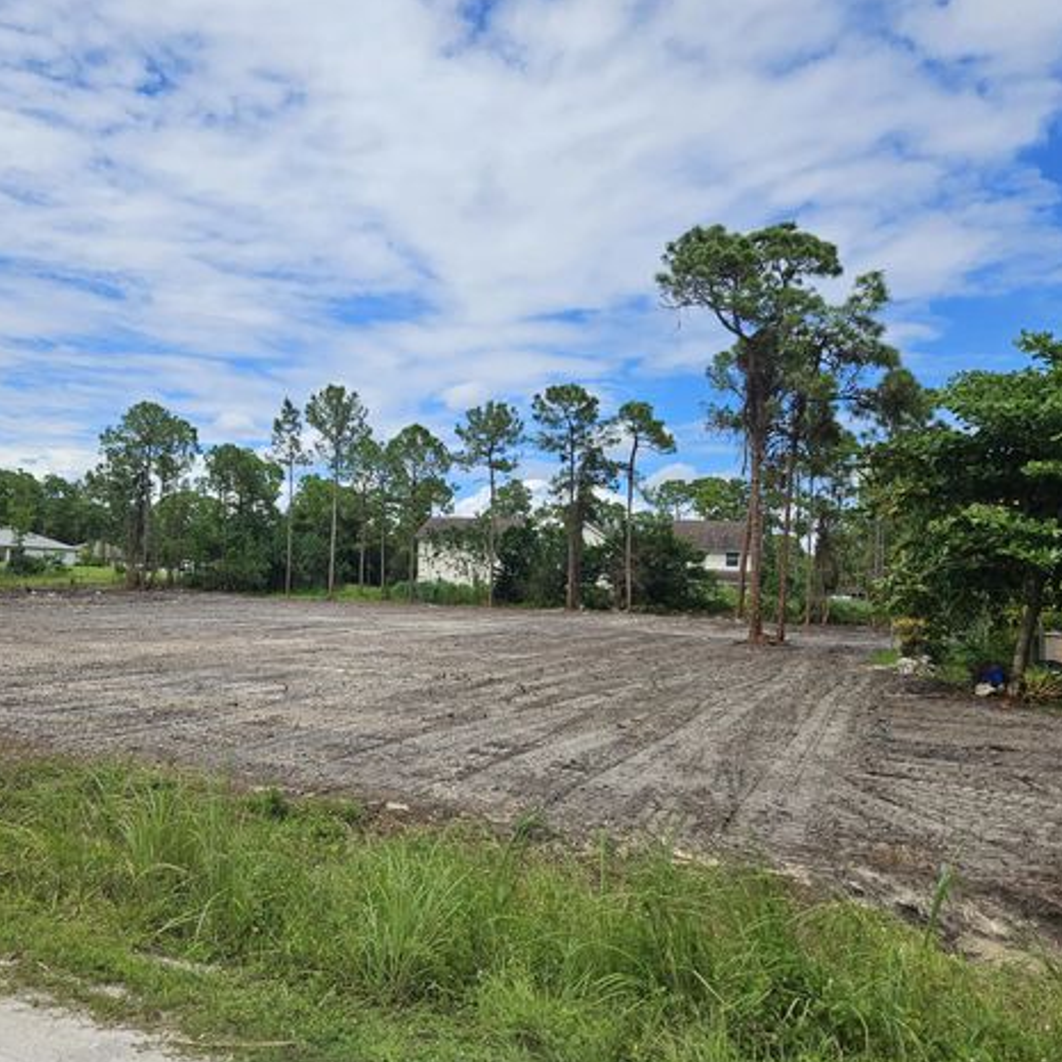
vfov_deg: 57.3
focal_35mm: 28
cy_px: 534
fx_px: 972
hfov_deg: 56.4
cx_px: 381
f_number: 1.8
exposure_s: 1/3109
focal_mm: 5.4
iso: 25
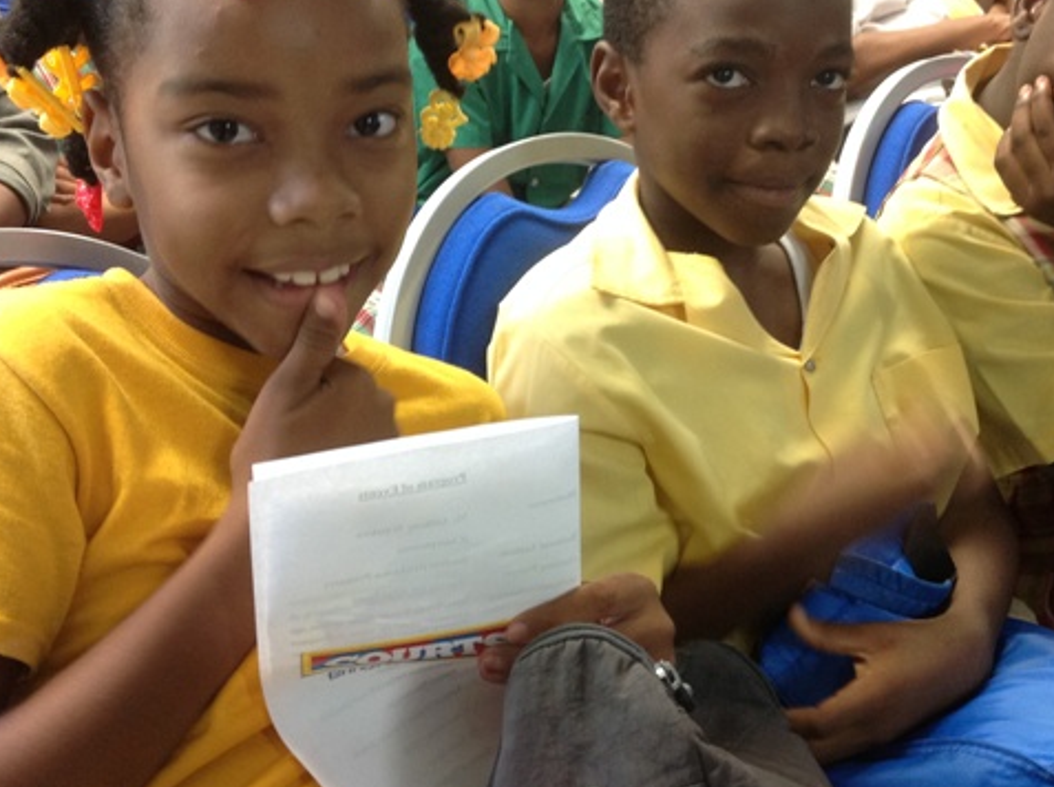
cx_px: 603
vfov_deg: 30.7
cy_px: 323
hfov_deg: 40.4
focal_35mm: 47
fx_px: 1429
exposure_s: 1/15
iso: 125
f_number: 2.4
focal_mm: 4.28
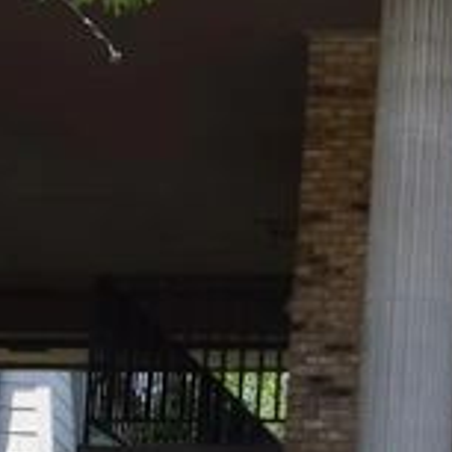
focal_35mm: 154
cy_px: 318
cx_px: 916
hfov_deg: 10.4
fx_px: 2275
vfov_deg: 11.3
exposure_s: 1/250
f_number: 8
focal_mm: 18
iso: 360
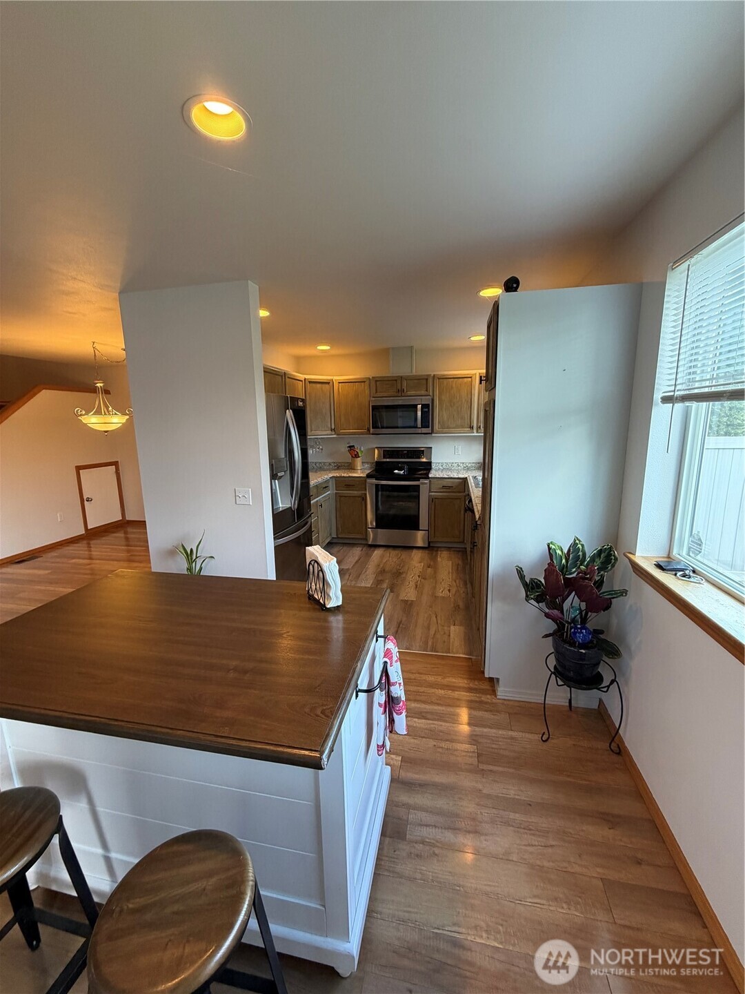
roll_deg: +1.1
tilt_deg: -9.2
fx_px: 402
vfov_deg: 102.1
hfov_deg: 85.7
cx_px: 372
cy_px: 497
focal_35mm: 14
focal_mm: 2.22
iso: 250
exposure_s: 1/120
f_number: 2.2
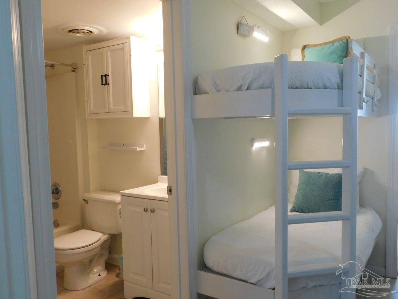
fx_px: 345
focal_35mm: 30
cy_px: 150
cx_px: 199
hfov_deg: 60.0
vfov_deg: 46.8
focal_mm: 5.3
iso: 400
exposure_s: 1/30
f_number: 3.2
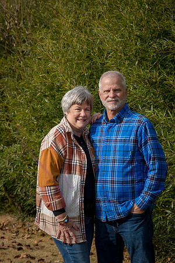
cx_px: 88
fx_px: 817
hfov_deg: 12.2
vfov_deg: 18.3
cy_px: 132
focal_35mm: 112
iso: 400
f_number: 10
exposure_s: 1/1000
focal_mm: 112
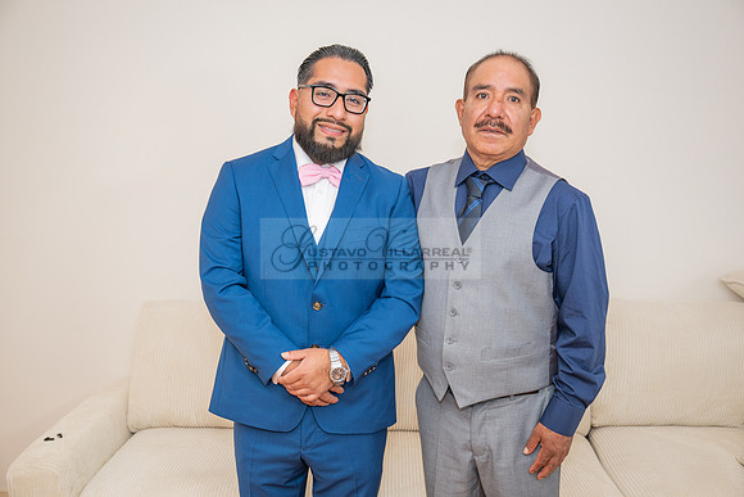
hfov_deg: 51.9
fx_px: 765
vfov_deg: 36.0
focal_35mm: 37
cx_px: 372
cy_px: 248
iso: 400
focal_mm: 37
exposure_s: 1/160
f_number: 3.5
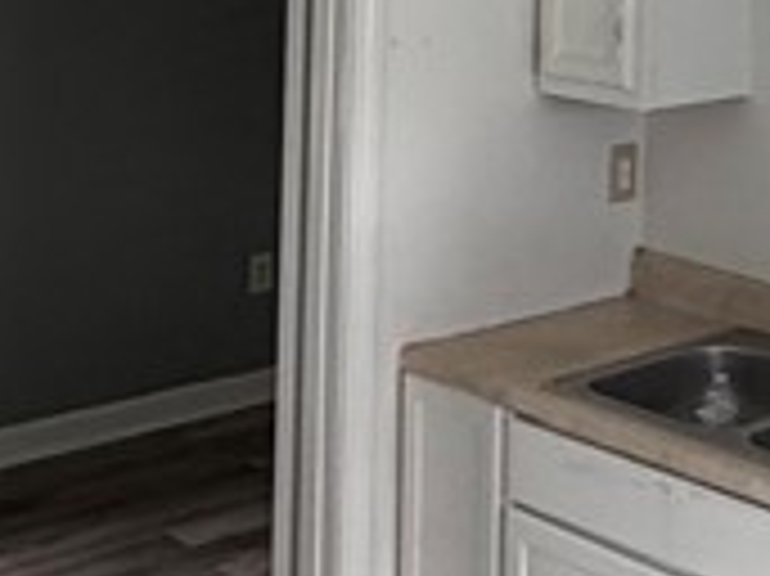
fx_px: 1867
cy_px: -144
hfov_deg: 22.7
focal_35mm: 84
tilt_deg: -1.1
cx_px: 702
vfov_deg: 16.7
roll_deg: -1.2
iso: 320
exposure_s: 1/68
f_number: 2.2
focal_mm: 2.22
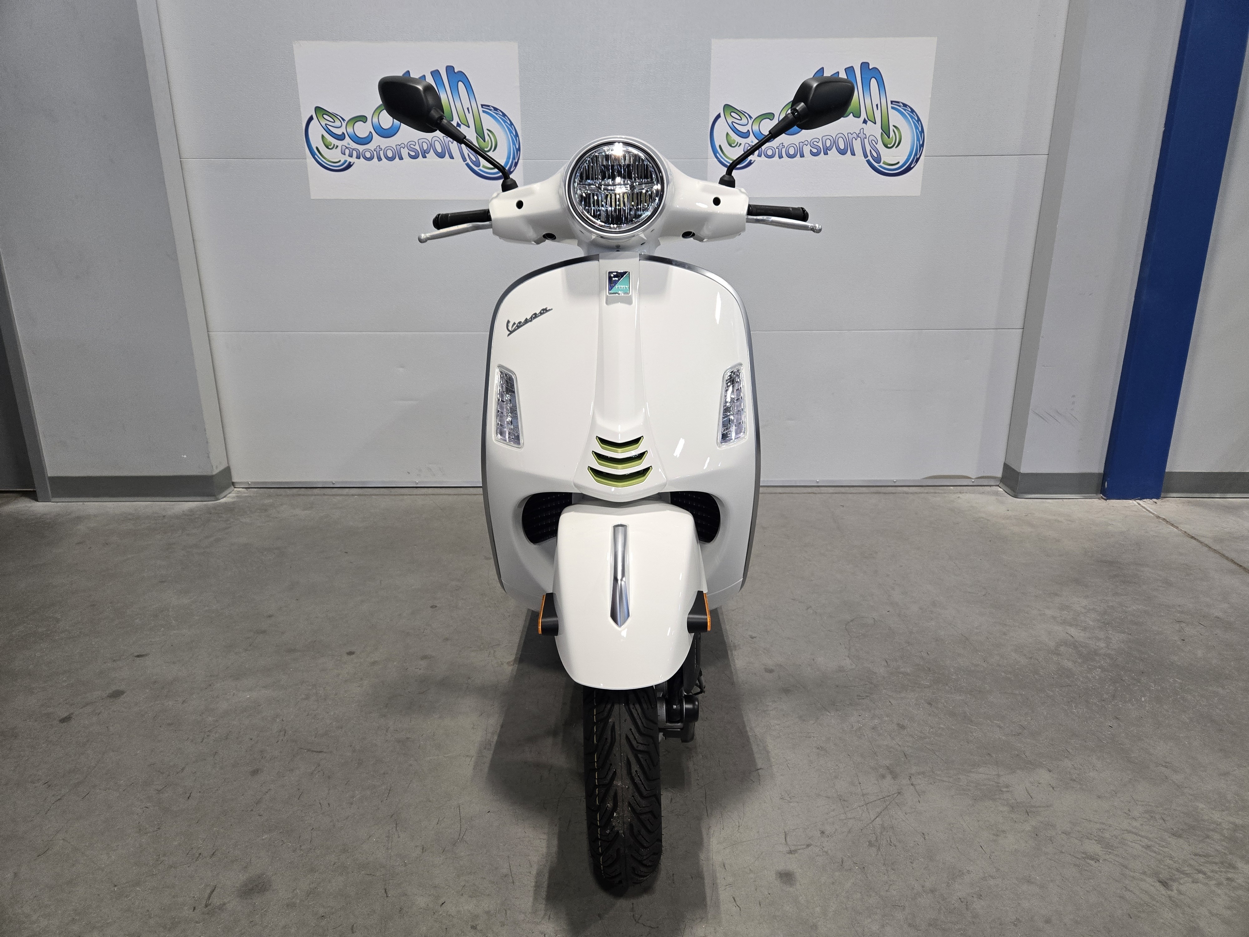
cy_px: 468
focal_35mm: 23
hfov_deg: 73.9
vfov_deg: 58.9
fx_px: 830
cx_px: 624
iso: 250
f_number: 1.8
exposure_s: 1/180
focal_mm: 5.4
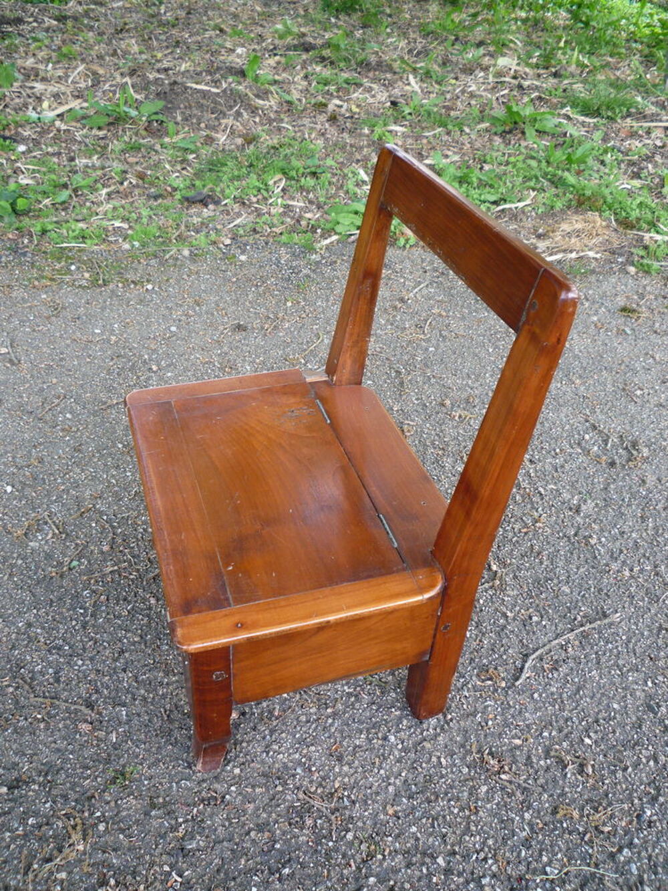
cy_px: 446
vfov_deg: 60.0
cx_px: 334
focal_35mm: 30
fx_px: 772
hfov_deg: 46.8
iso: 100
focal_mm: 5.2
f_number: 3.3
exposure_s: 1/30
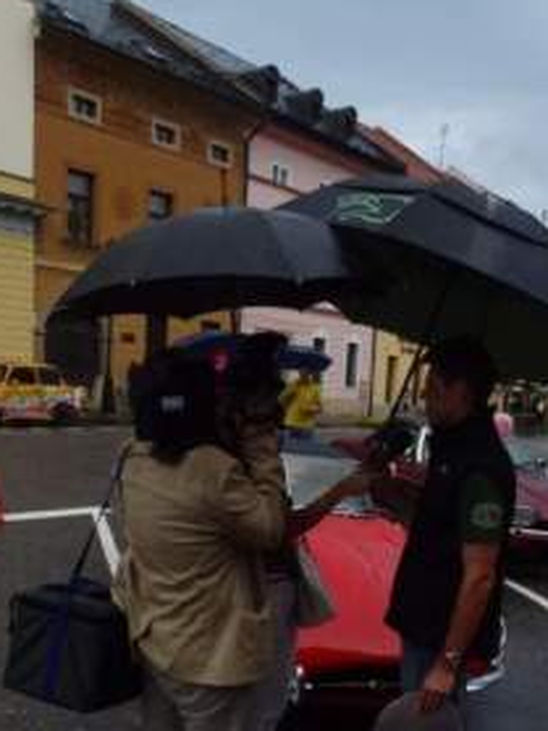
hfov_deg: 33.5
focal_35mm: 43
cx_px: 308
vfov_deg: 41.9
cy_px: 590
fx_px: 908
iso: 100
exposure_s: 1/125
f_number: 4
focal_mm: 4.3
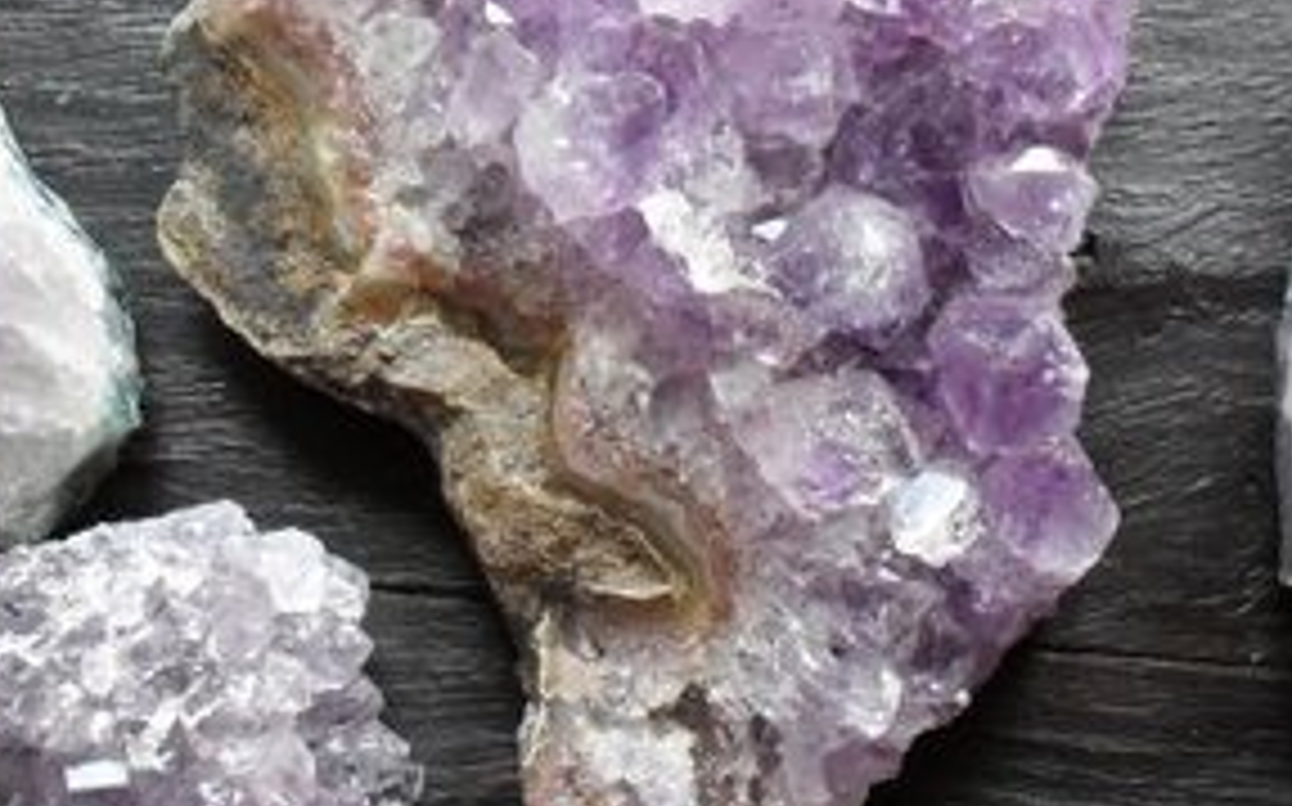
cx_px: 896
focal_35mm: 84
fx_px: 2956
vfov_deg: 15.5
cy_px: 234
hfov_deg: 24.5
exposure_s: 1/45
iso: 200
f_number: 3.2
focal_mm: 6.3
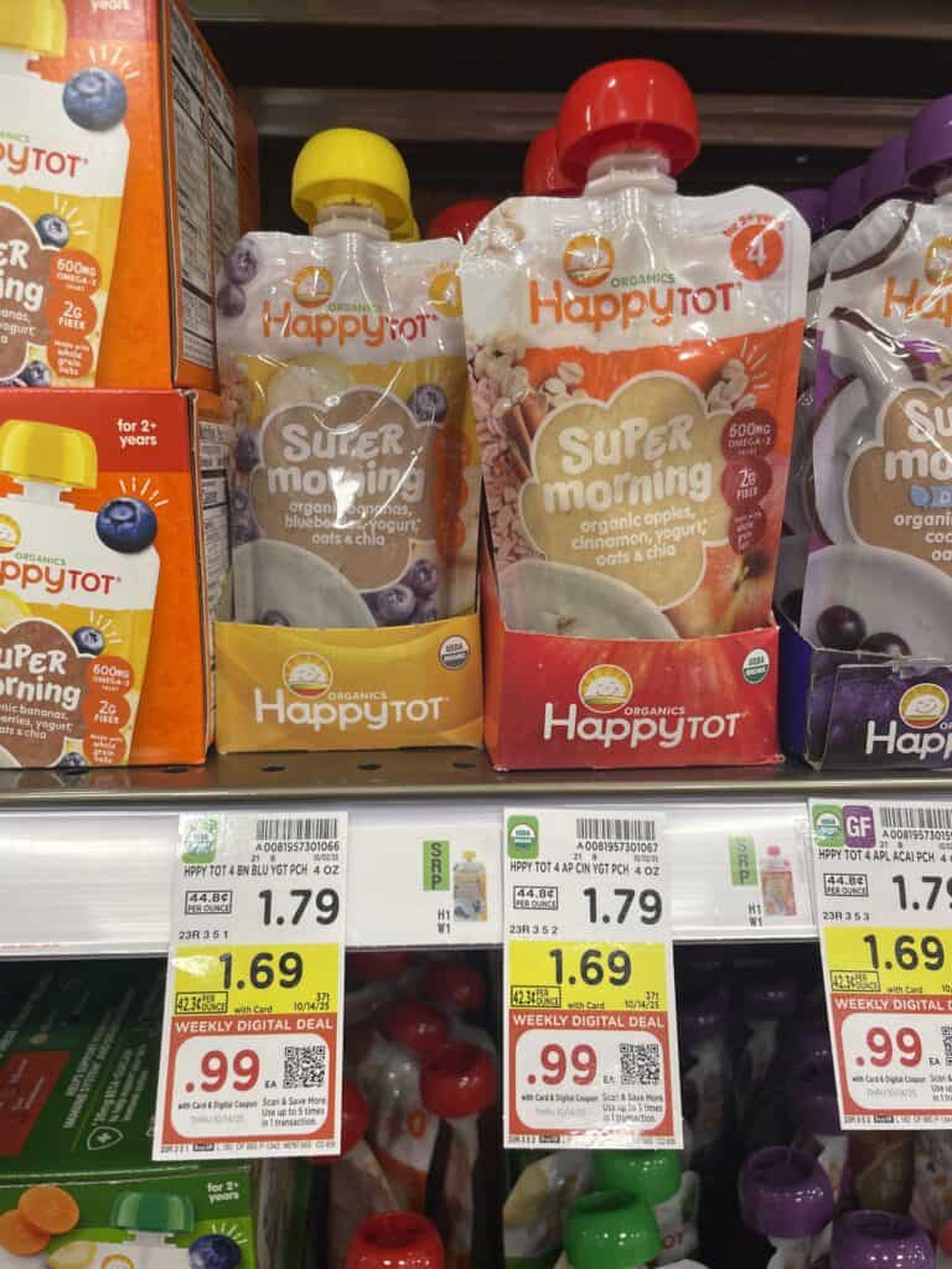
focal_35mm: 26
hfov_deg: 53.1
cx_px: 476
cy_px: 634
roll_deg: +0.8
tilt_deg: -12.0
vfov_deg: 67.3
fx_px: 953
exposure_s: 1/62
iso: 80
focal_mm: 4.2
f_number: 1.6
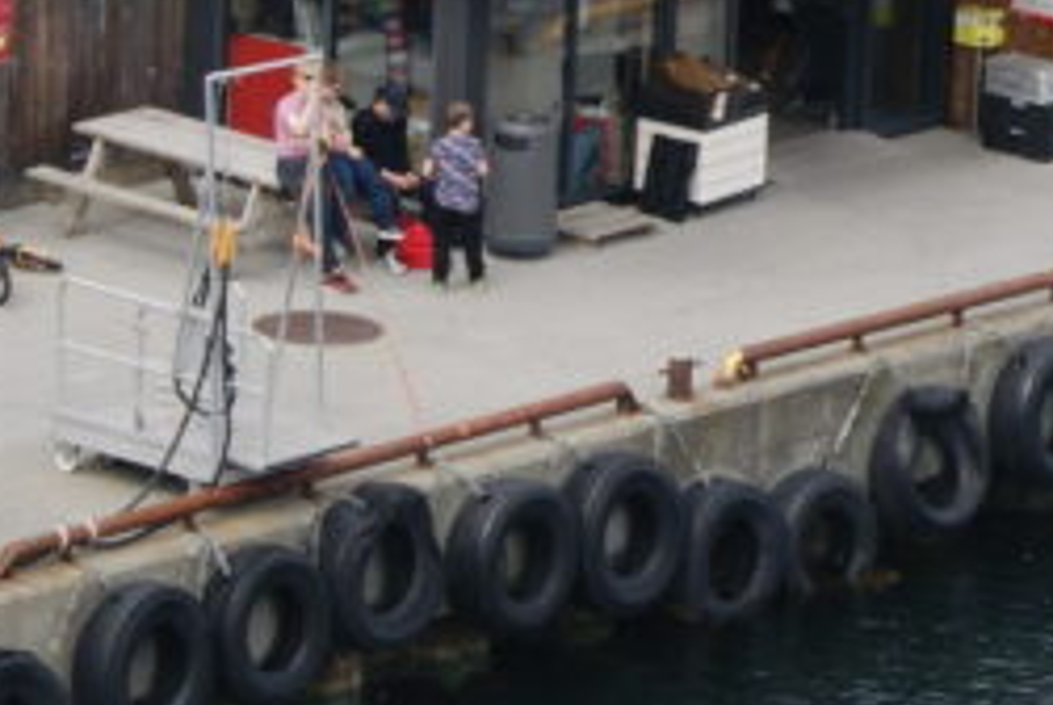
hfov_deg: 6.1
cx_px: 1112
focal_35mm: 336
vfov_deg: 4.1
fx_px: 9840
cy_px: 23
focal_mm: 55
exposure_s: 1/125
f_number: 11
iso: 100
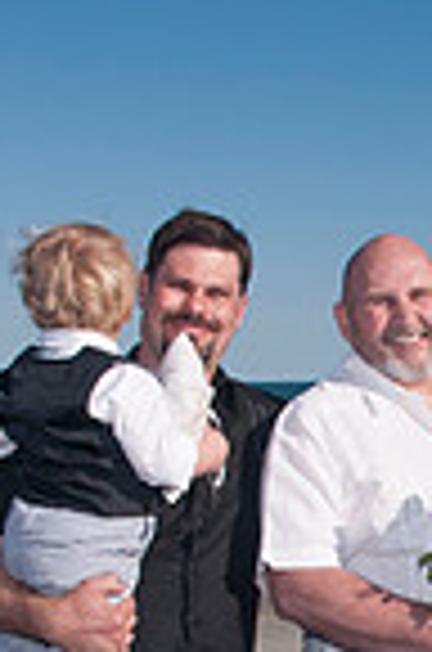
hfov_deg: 15.6
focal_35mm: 84
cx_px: 502
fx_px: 1519
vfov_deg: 23.4
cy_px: 625
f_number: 13
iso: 100
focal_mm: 18
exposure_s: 1/250
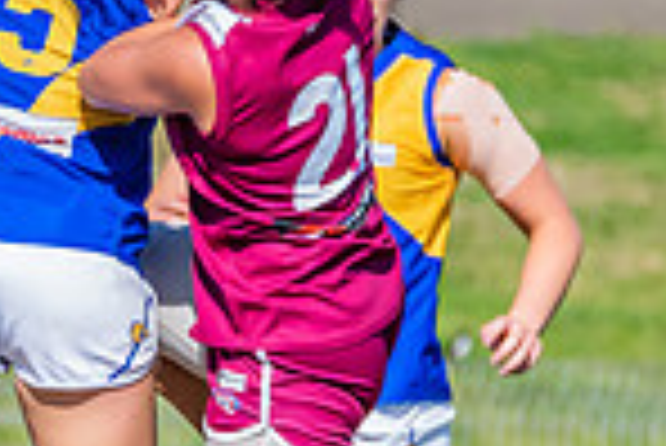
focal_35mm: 2216
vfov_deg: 0.6
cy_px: 358
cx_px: -51
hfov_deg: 0.9
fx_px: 41035
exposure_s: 1/1600
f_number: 9
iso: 800
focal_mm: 450
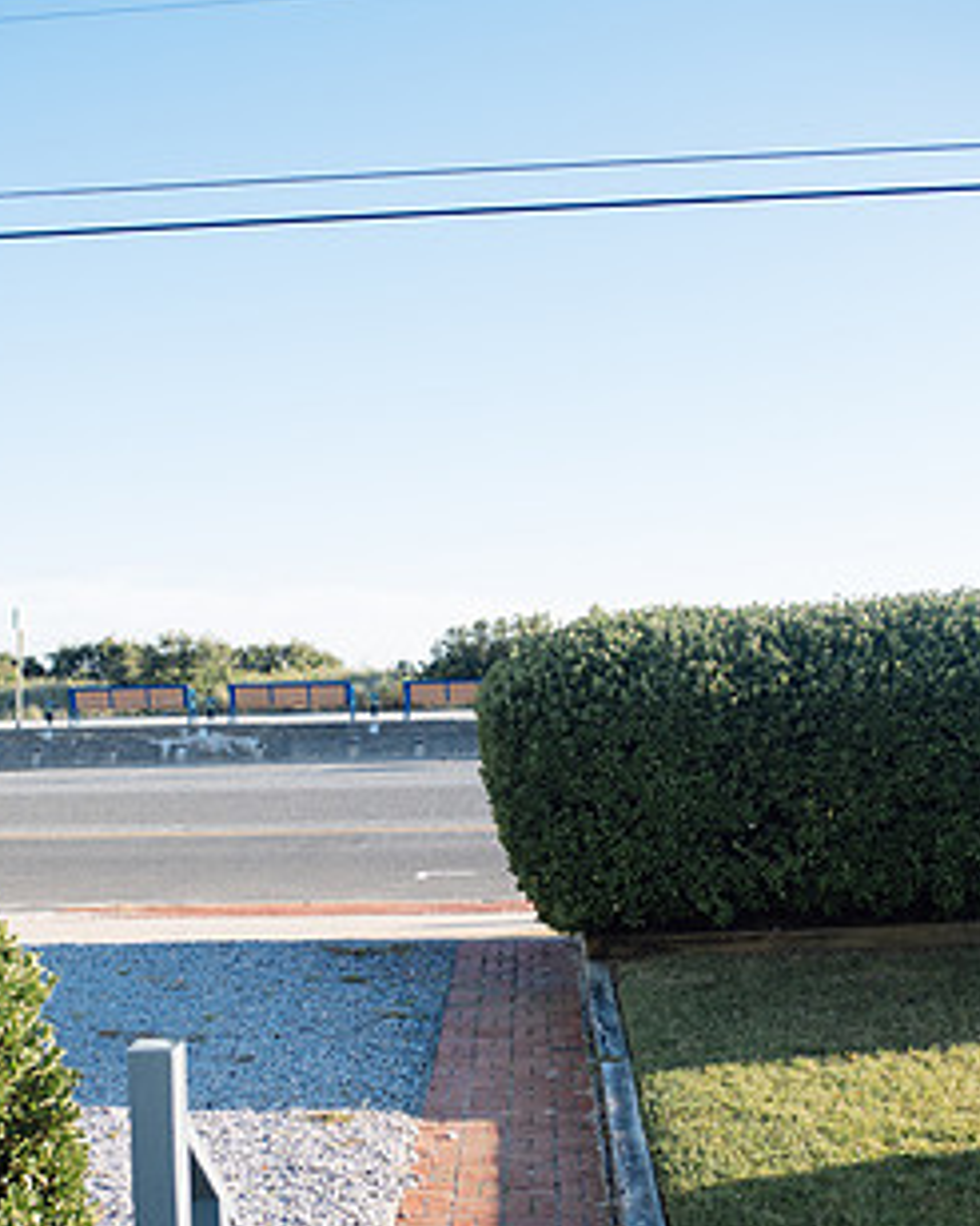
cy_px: 697
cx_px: 410
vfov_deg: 38.7
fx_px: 1742
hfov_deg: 31.4
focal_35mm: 48
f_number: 2.8
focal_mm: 35
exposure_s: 1/500
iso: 100
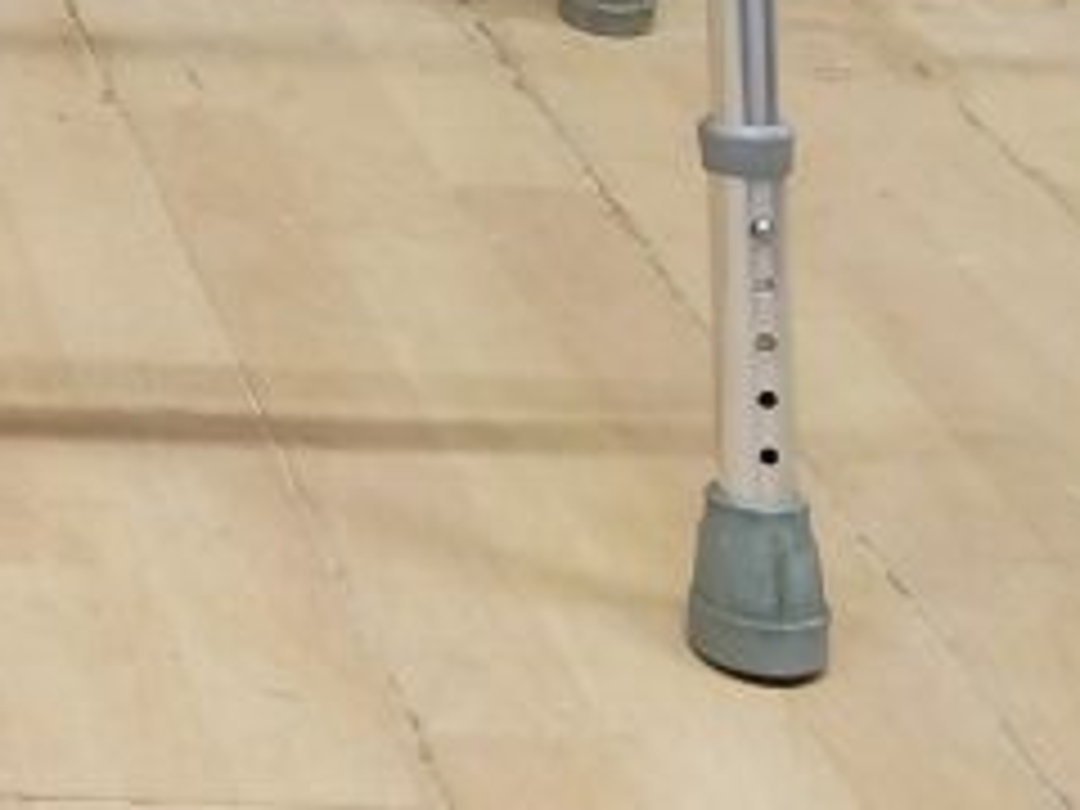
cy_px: -774
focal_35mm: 111
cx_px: -734
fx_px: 3463
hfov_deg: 15.7
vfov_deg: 12.0
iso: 530
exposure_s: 1/20
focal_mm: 4.25
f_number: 1.8
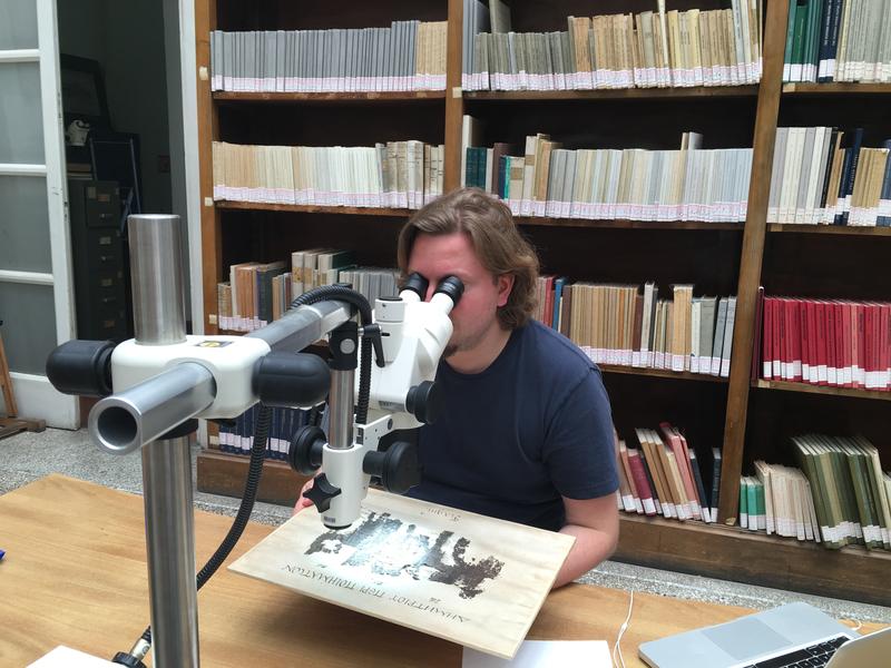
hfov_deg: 61.7
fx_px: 746
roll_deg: -1.1
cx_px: 446
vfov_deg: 48.2
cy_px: 334
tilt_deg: -11.3
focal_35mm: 29
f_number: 2.2
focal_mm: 4.15
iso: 32
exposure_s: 1/100
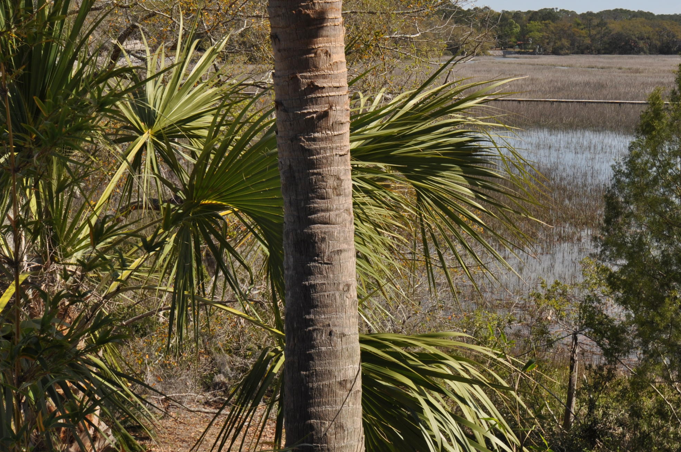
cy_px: 173
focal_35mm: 55
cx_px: 436
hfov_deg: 36.0
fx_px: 1039
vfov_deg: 24.5
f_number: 9
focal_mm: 24
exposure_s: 1/320
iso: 200
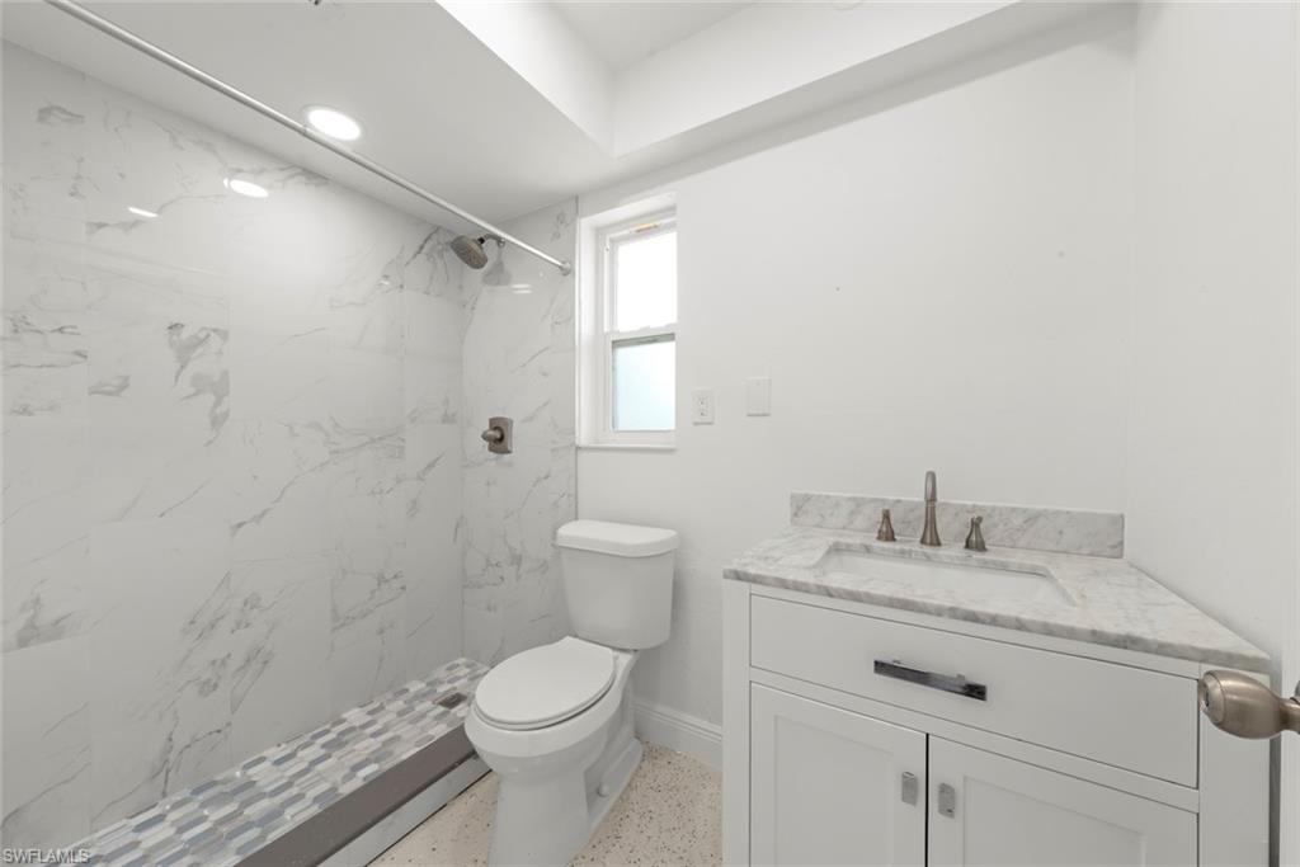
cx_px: 650
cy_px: 434
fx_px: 469
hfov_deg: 108.3
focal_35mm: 13
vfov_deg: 85.4
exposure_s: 1/6
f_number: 13
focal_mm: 13
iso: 400
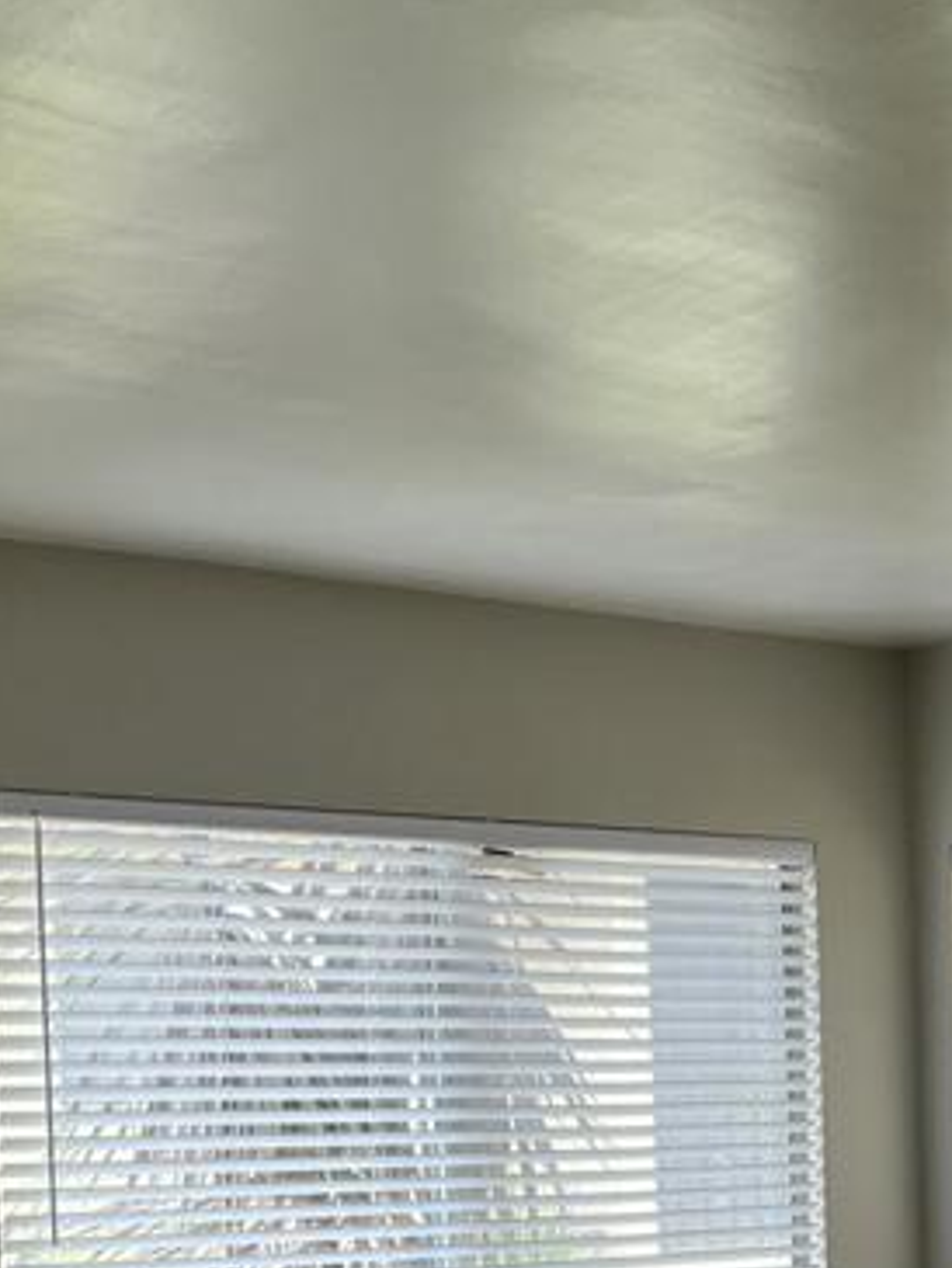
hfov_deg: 19.2
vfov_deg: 25.4
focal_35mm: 73
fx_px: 2675
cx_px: 1098
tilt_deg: -2.3
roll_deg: +1.4
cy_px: 1261
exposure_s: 1/121
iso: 125
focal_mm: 5.7
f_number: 1.5
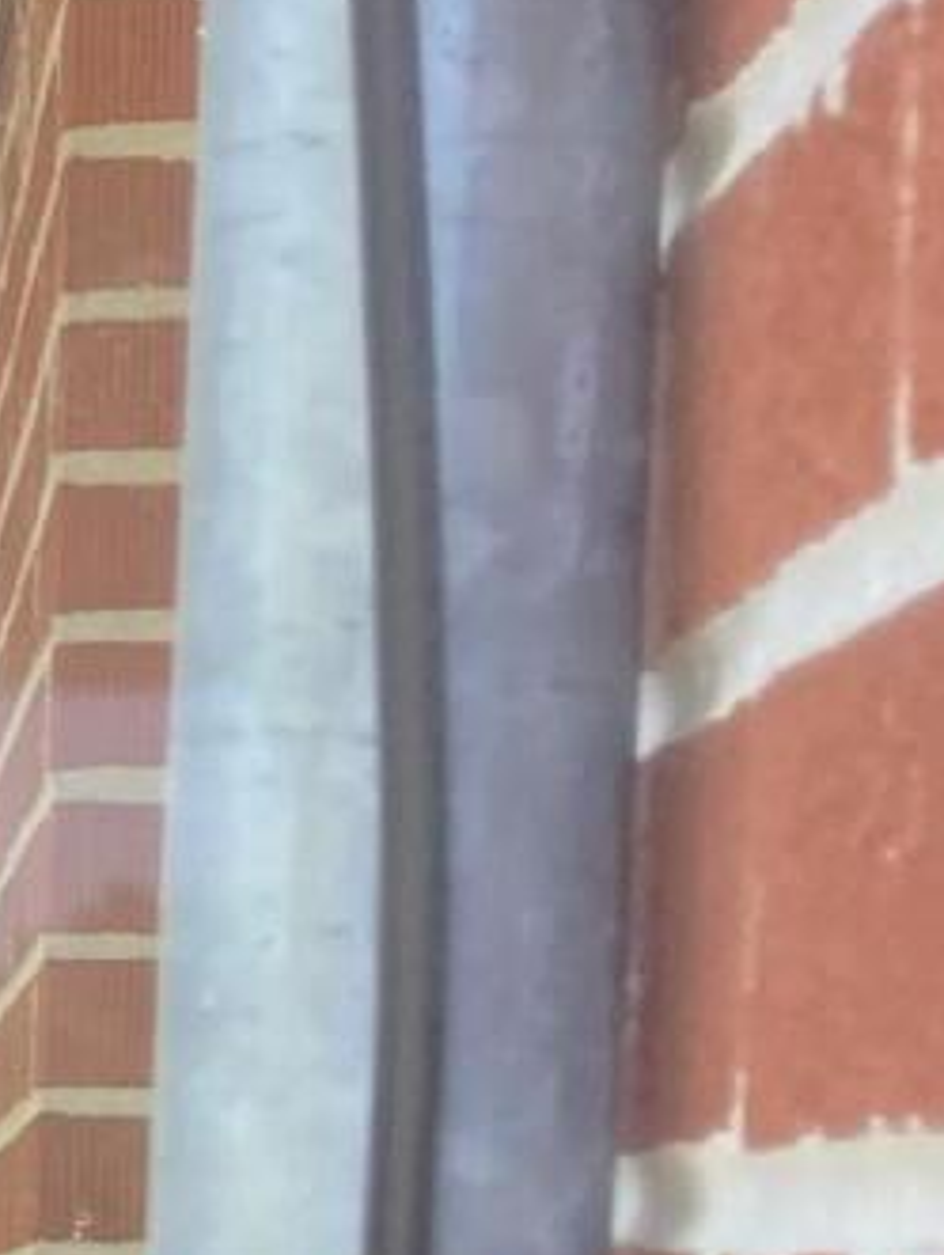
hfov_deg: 7.9
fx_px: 6133
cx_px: -1577
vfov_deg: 11.3
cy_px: 1702
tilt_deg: -3.9
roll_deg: -1.4
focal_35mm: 169
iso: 40
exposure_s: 1/121
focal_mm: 3.99
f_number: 1.8
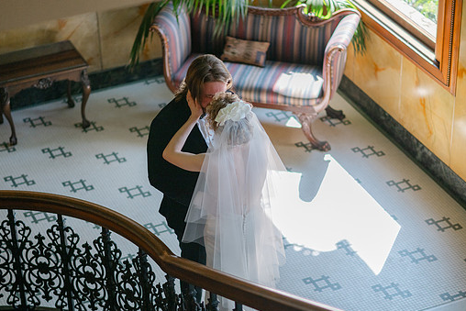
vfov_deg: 14.1
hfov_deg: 21.0
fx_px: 1256
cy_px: 170
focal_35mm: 97
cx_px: 223
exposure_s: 1/1000
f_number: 1.8
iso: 400
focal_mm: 85
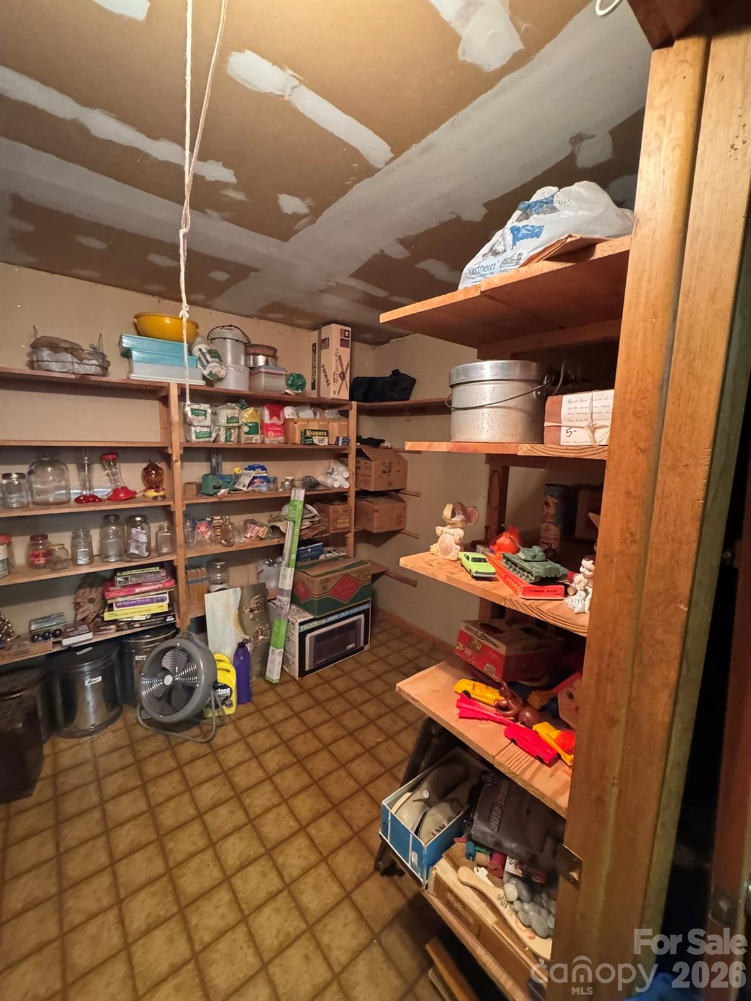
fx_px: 405
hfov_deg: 85.7
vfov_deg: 102.1
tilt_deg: -7.7
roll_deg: -1.9
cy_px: 500
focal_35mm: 14
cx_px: 376
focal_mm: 2.22
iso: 1250
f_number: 2.2
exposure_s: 1/60
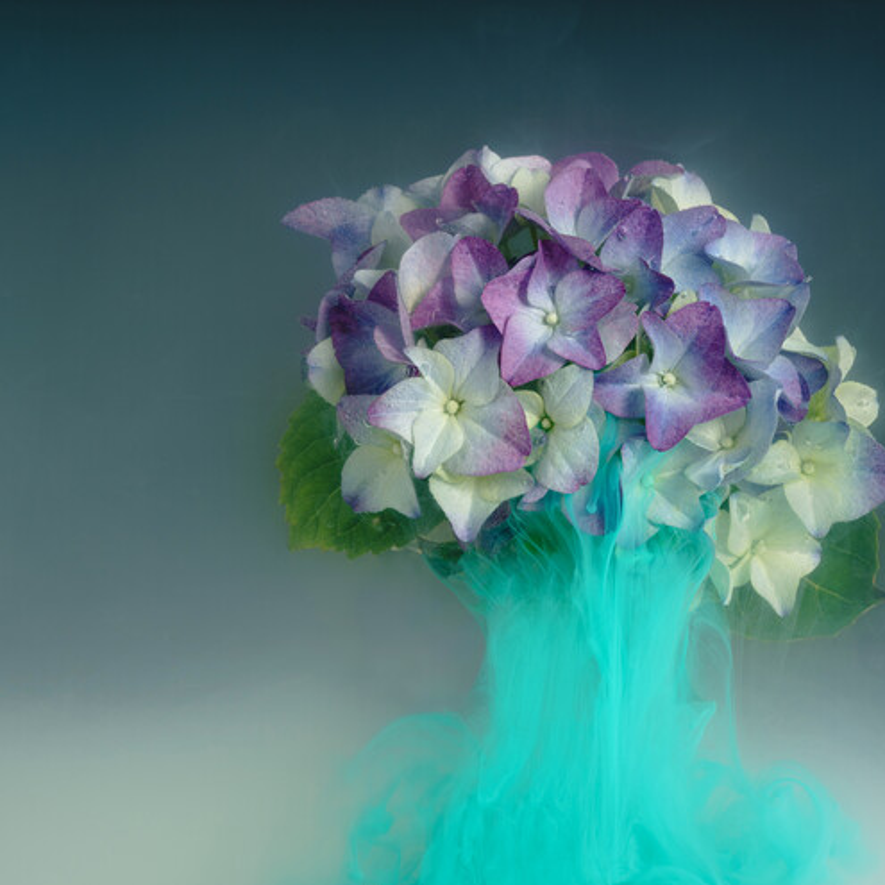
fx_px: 3355
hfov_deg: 15.0
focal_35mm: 116
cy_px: 443
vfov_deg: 15.0
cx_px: 613
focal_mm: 90
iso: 125
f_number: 16
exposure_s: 1/200
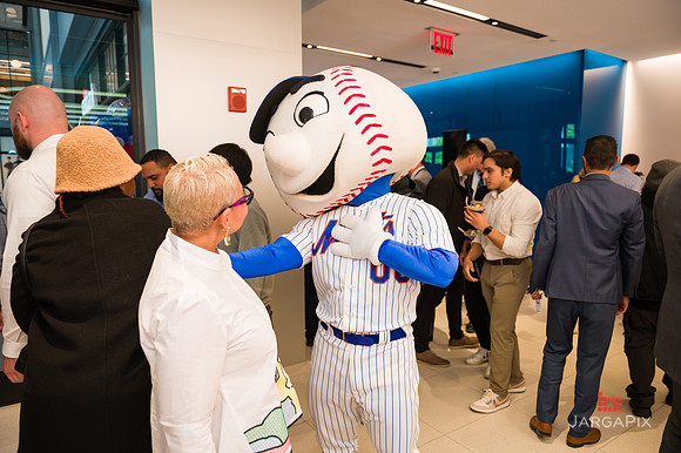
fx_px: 454
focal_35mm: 24
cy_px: 226
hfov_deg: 73.8
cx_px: 340
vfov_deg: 53.1
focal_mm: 24
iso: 400
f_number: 4
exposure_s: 1/200
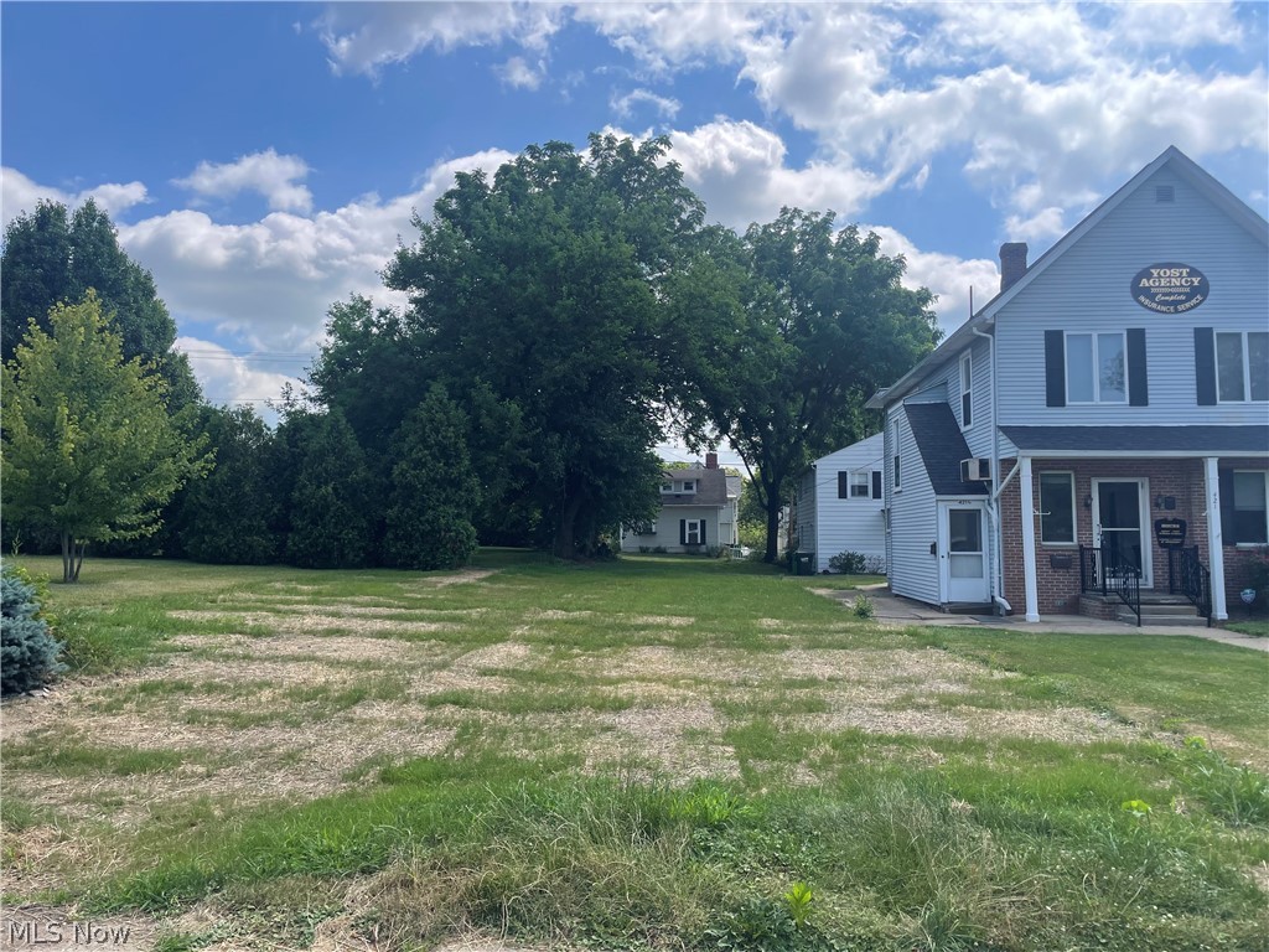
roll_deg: +0.0
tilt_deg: +5.1
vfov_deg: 53.1
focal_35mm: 26
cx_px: 634
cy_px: 476
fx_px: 953
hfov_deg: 67.3
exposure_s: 1/3205
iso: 32
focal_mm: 4.2
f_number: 1.6
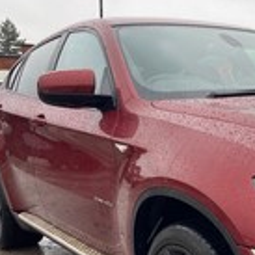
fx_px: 525
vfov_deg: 26.7
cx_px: 285
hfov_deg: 25.2
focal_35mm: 63
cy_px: 207
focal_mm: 3.99
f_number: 1.8
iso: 32
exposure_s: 1/121
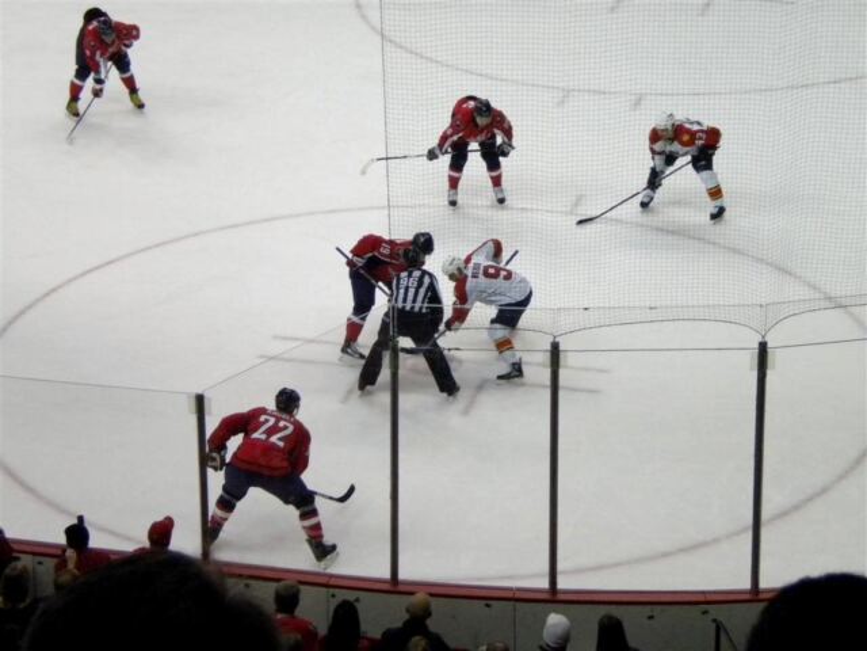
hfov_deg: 18.7
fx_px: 2630
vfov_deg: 14.1
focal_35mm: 105
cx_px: 434
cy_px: 326
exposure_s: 1/170
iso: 400
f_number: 5.9
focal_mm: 18.9
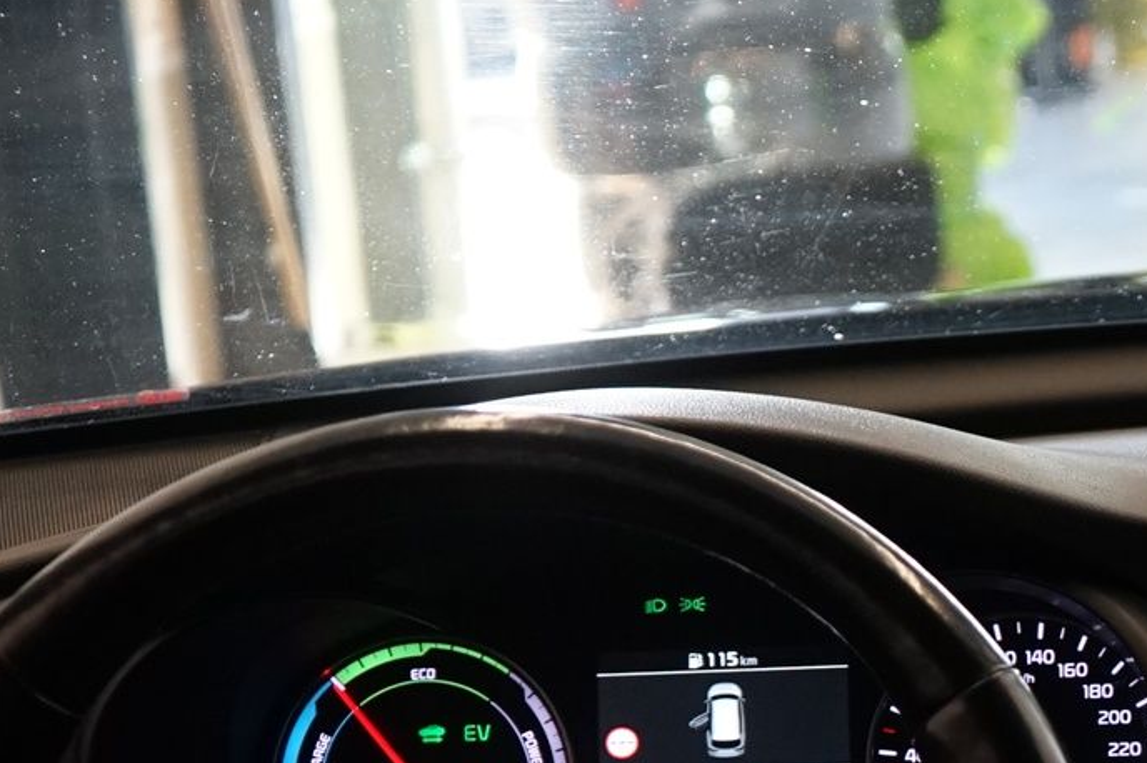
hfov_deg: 15.6
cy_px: 845
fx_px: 3821
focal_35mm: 120
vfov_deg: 11.2
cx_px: 1759
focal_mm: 33
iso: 1250
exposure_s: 1/160
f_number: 4
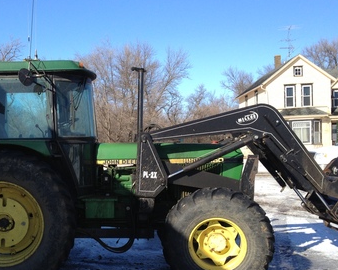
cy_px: 189
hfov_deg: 33.7
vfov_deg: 27.3
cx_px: 99
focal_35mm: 55
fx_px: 550
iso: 50
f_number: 2.4
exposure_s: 1/1314
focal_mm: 4.28
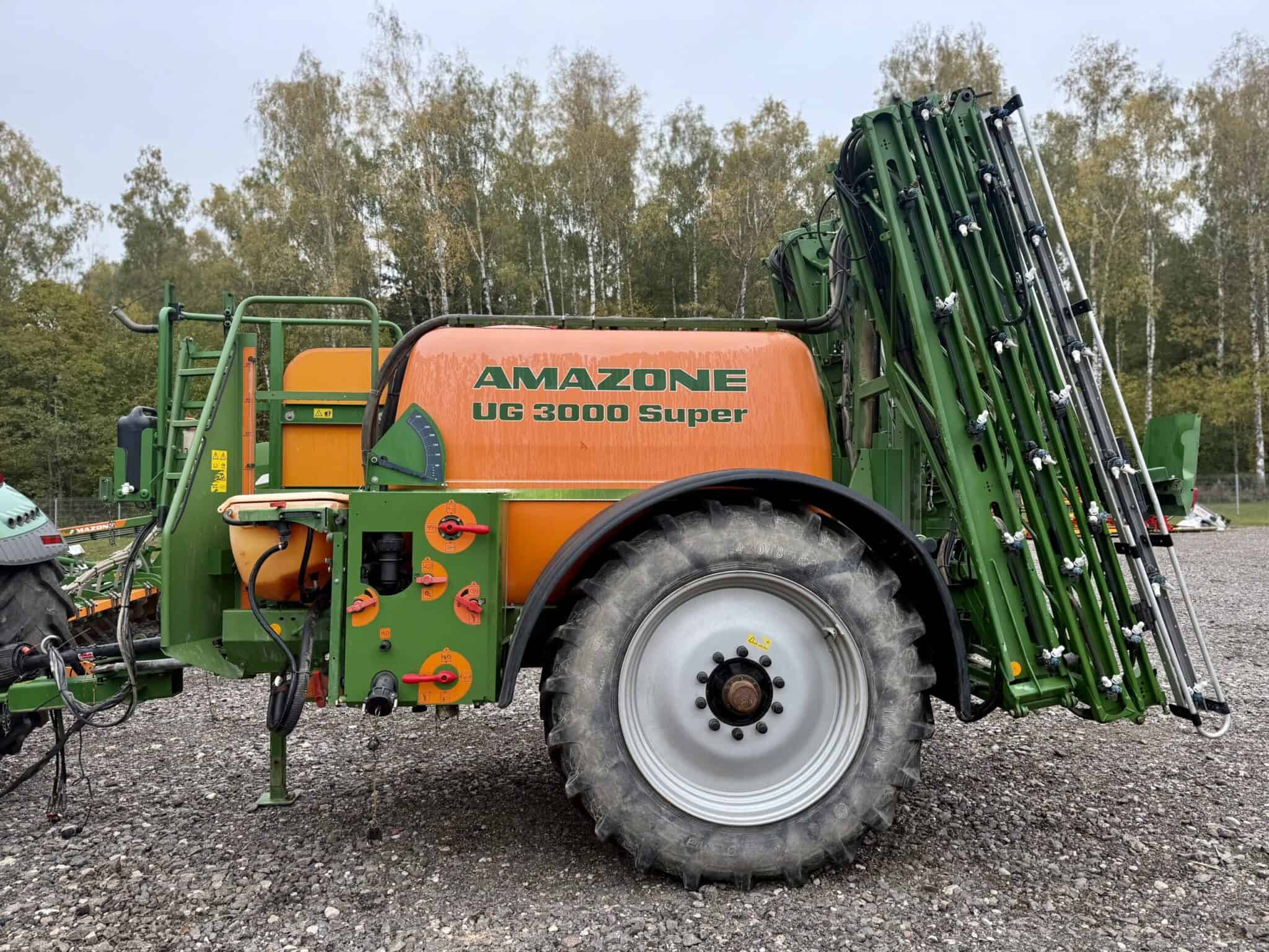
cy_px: 476
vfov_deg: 56.8
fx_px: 880
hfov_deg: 71.6
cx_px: 634
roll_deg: +0.9
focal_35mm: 24
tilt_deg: +2.0
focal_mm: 6.76
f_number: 1.78
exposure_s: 1/702
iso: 80
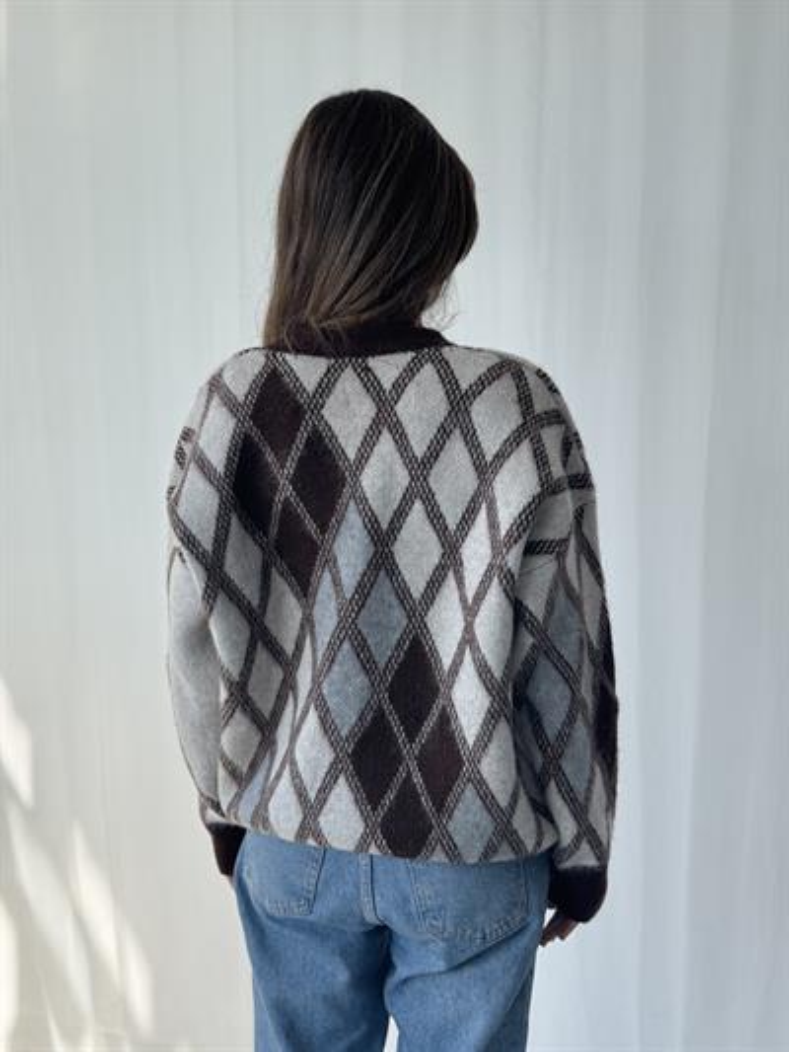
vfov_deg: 39.6
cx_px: 394
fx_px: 1458
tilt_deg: -5.8
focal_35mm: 48
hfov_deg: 30.3
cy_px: 526
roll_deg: +0.2
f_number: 1.78
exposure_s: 1/467
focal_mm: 6.76
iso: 64
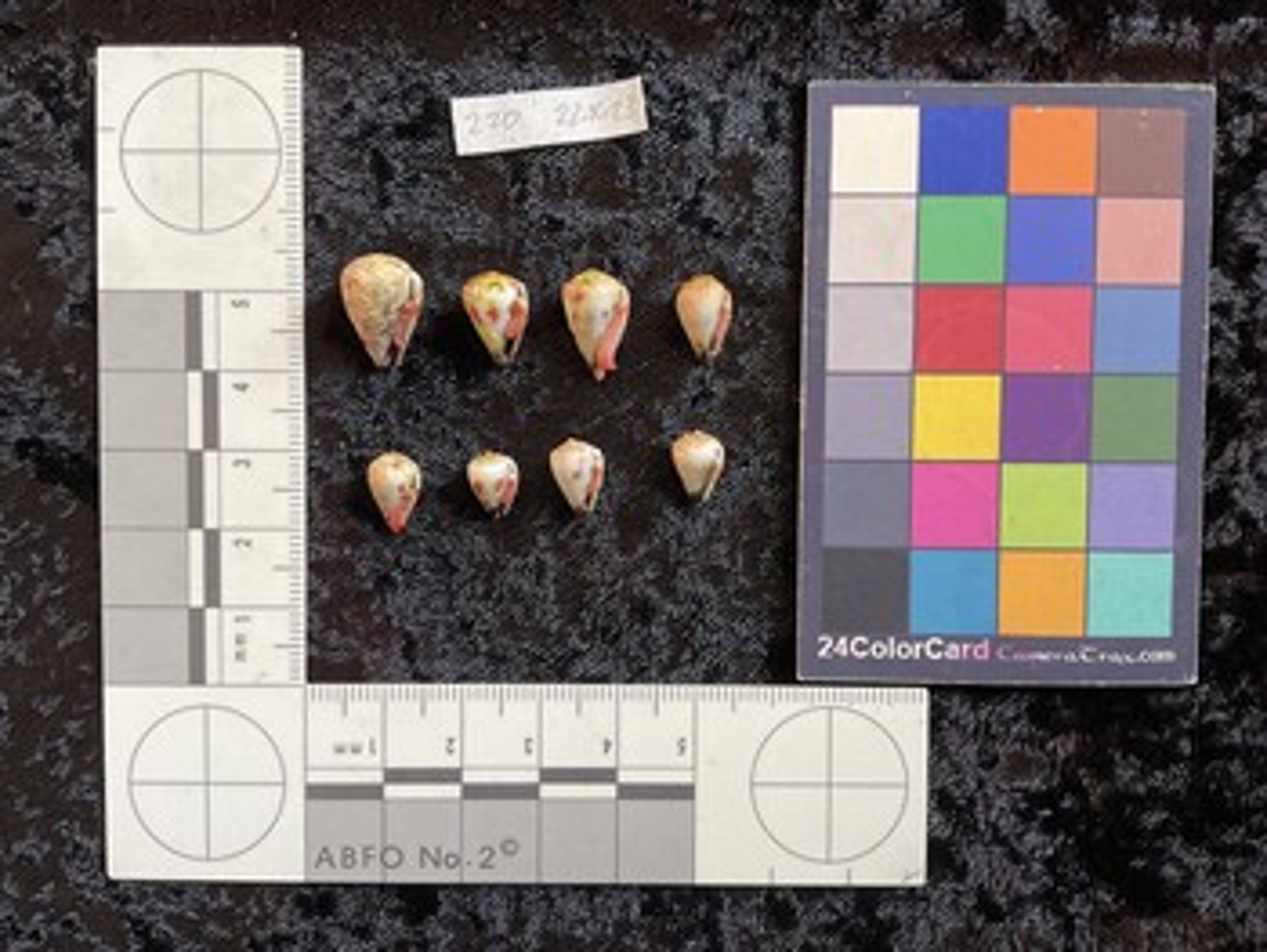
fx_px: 1062
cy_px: 476
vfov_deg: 48.3
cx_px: 634
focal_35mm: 29
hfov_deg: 61.6
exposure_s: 1/50
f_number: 1.8
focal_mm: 3
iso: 40
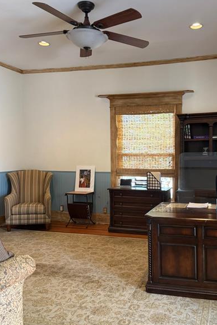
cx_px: 141
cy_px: 175
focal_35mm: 33
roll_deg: +0.5
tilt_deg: -4.3
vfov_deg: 57.2
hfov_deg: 39.6
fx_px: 299
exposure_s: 1/60
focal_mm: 6.76
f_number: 1.78
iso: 250
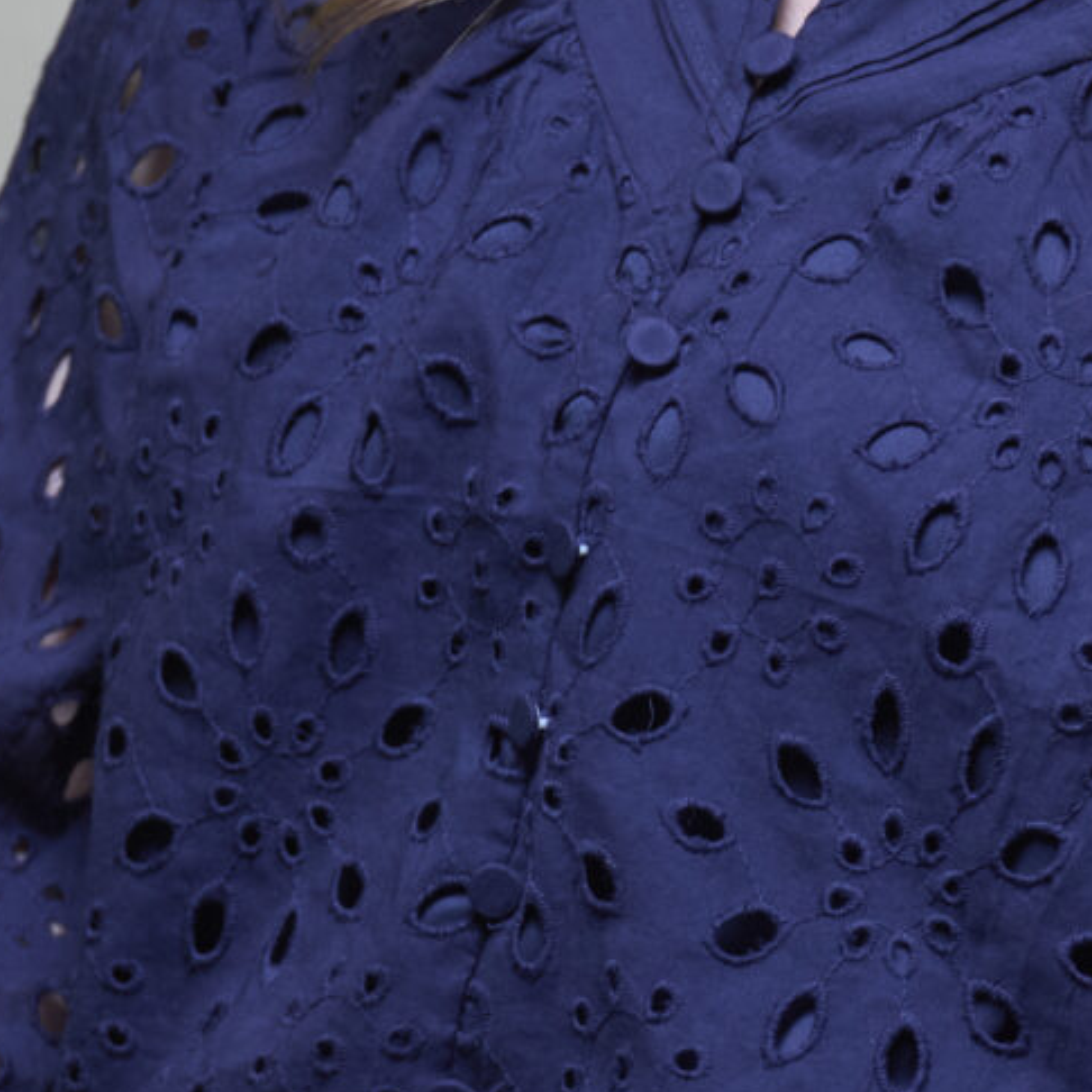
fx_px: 11350
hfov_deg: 5.5
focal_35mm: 318
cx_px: 840
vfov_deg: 5.5
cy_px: 816
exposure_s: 1/160
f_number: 4
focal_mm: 71
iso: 640
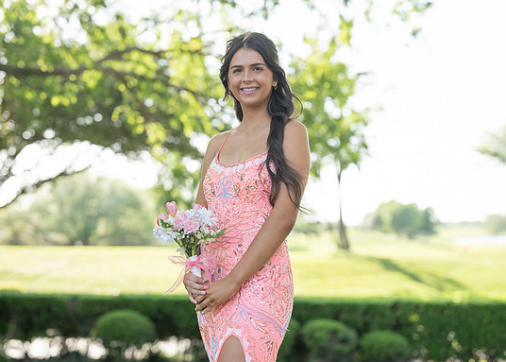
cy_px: 188
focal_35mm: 60
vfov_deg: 23.7
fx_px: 862
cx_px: 226
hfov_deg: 32.7
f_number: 1.8
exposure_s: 1/1000
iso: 160
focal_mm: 50
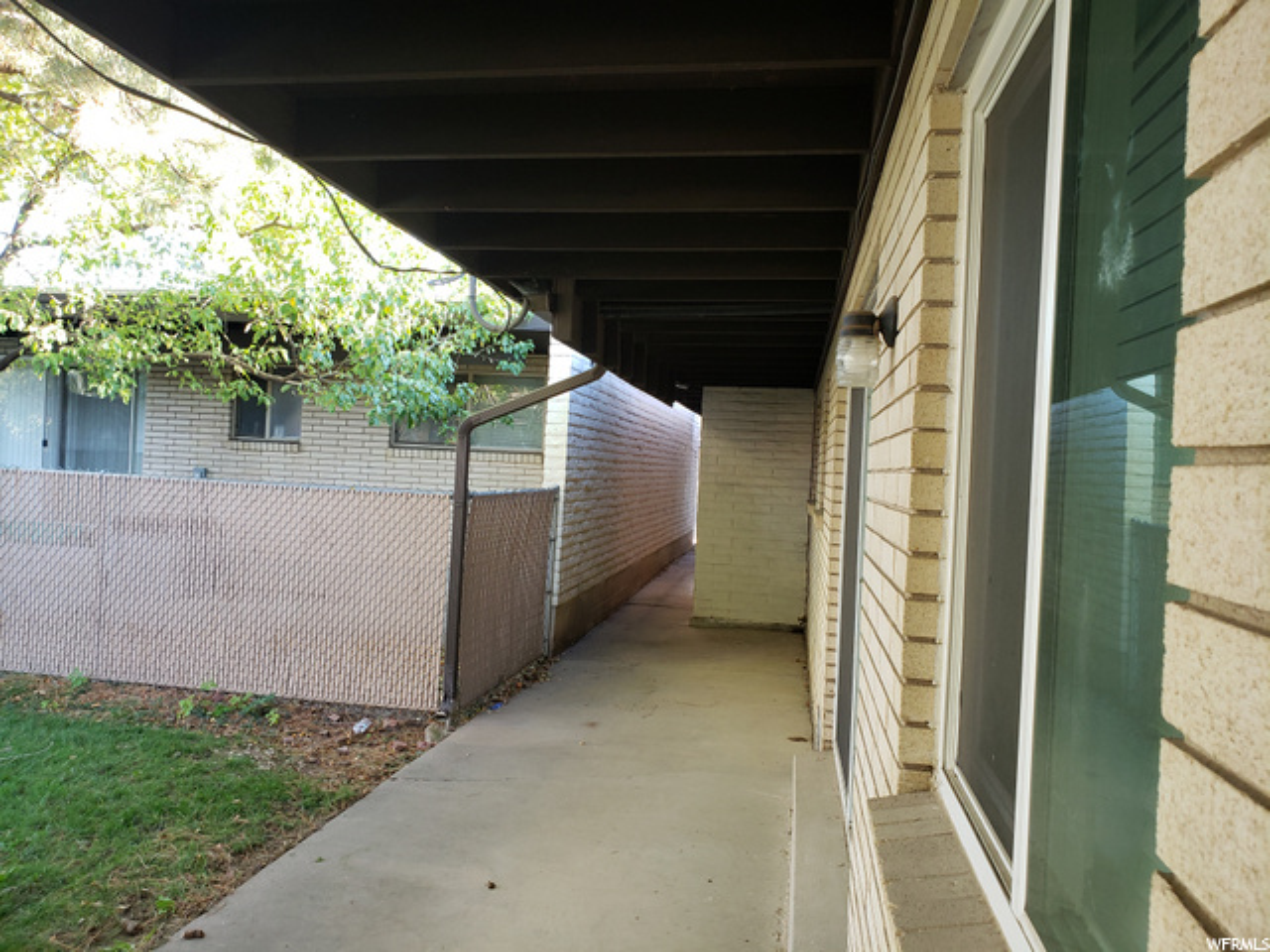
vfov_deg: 53.1
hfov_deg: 67.3
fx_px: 954
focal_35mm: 26
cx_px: 635
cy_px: 476
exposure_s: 1/60
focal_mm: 4.3
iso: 160
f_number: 2.4
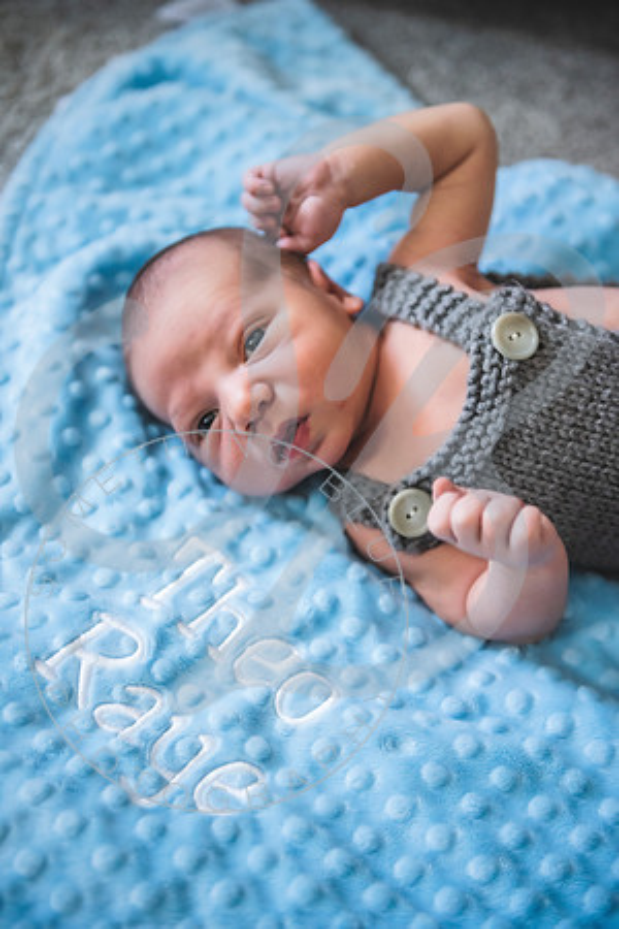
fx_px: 1418
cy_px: 464
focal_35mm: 55
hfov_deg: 24.6
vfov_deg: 36.2
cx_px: 310
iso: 2500
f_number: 2.8
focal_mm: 55
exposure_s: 1/100
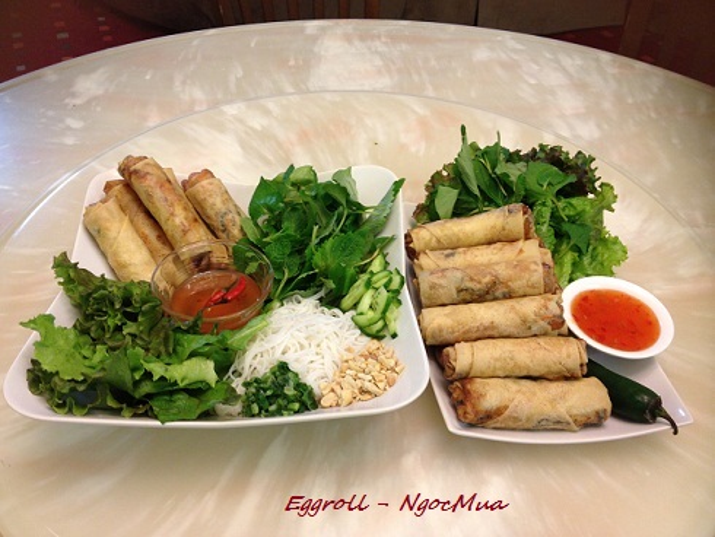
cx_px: 358
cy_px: 268
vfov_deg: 40.7
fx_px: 723
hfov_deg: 52.6
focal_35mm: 35
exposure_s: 1/20
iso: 80
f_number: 2.4
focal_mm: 4.28
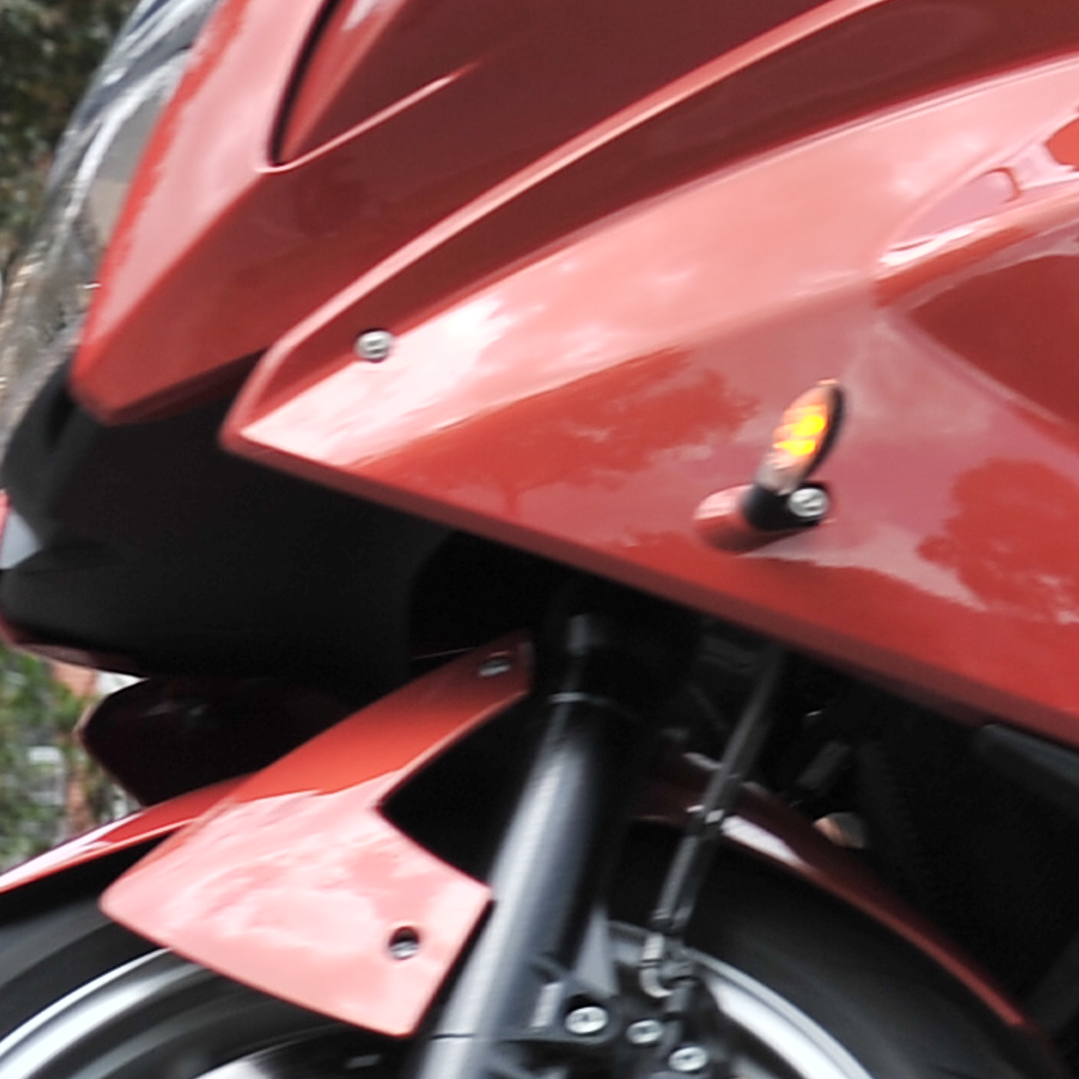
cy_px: 253
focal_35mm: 194
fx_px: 6841
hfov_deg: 8.5
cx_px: 2268
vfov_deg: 9.0
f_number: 4.5
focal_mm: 38
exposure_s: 1/400
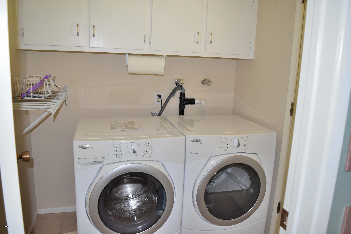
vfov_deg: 47.9
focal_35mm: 27
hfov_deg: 67.4
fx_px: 263
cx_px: 176
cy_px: 117
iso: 800
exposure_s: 1/80
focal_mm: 18
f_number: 4.5
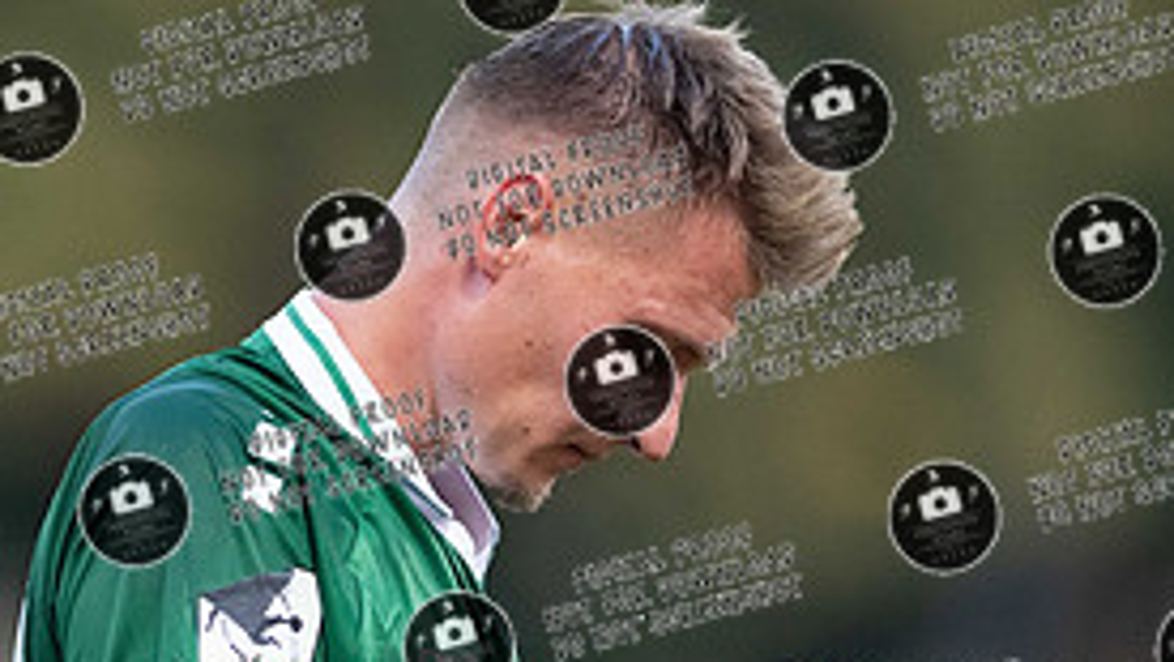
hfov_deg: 3.3
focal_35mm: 663
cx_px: 692
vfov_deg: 1.8
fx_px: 20649
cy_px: 478
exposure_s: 1/1600
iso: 3600
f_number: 3.2
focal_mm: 300
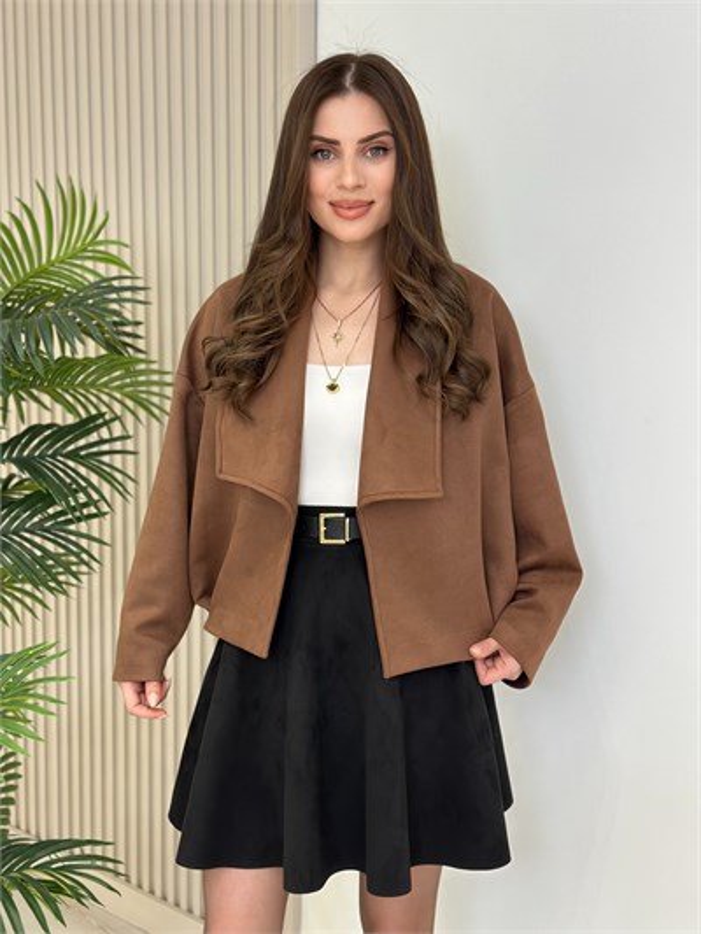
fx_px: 1296
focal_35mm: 48
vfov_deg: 39.6
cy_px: 467
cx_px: 350
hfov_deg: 30.3
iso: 100
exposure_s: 1/172
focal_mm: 6.86
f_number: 1.78
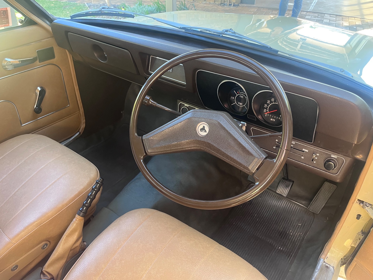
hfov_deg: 67.3
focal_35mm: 26
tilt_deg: -35.5
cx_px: 186
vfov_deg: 53.1
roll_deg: -0.5
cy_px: 140
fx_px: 280
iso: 125
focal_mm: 5.1
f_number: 1.6
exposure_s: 1/79
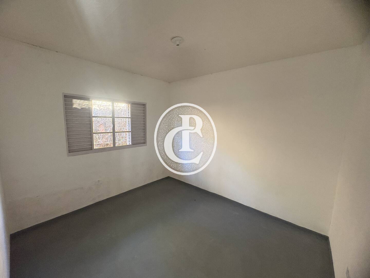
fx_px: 150
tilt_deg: -6.4
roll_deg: -0.6
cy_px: 139
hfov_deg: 102.1
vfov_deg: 85.7
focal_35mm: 14
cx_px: 185
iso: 400
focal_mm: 2.22
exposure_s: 1/60
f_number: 2.2
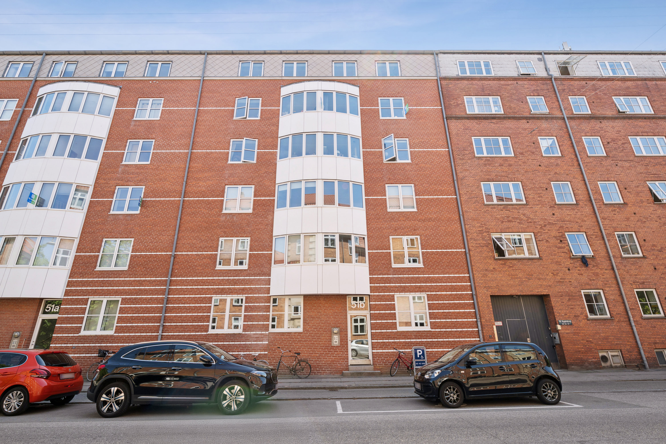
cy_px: 222
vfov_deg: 70.4
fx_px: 314
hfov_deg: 93.3
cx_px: 333
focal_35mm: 17
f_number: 10
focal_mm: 17
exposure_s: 1/160
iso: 160
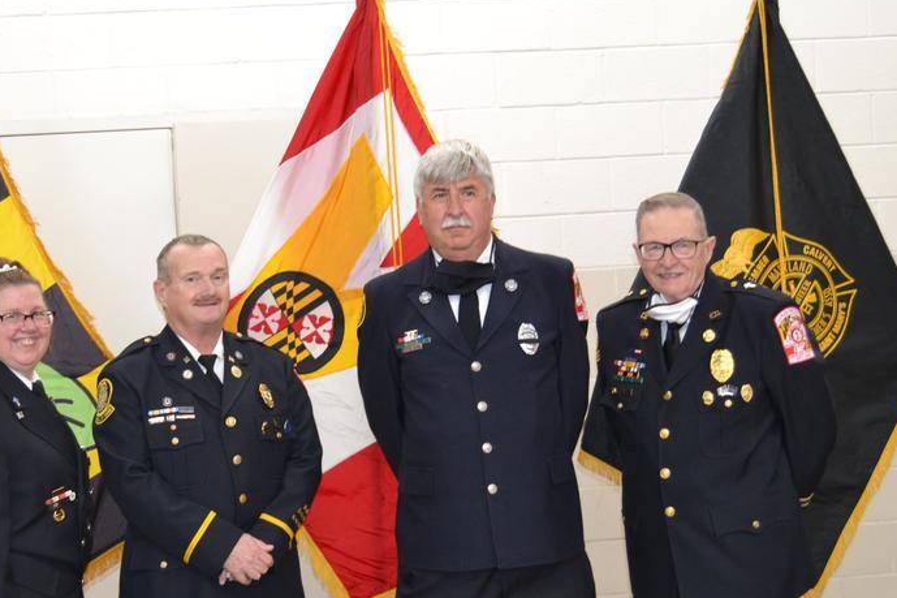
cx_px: 303
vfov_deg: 23.4
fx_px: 1445
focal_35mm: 58
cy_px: 325
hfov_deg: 34.2
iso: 720
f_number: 4
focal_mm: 26
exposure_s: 1/60
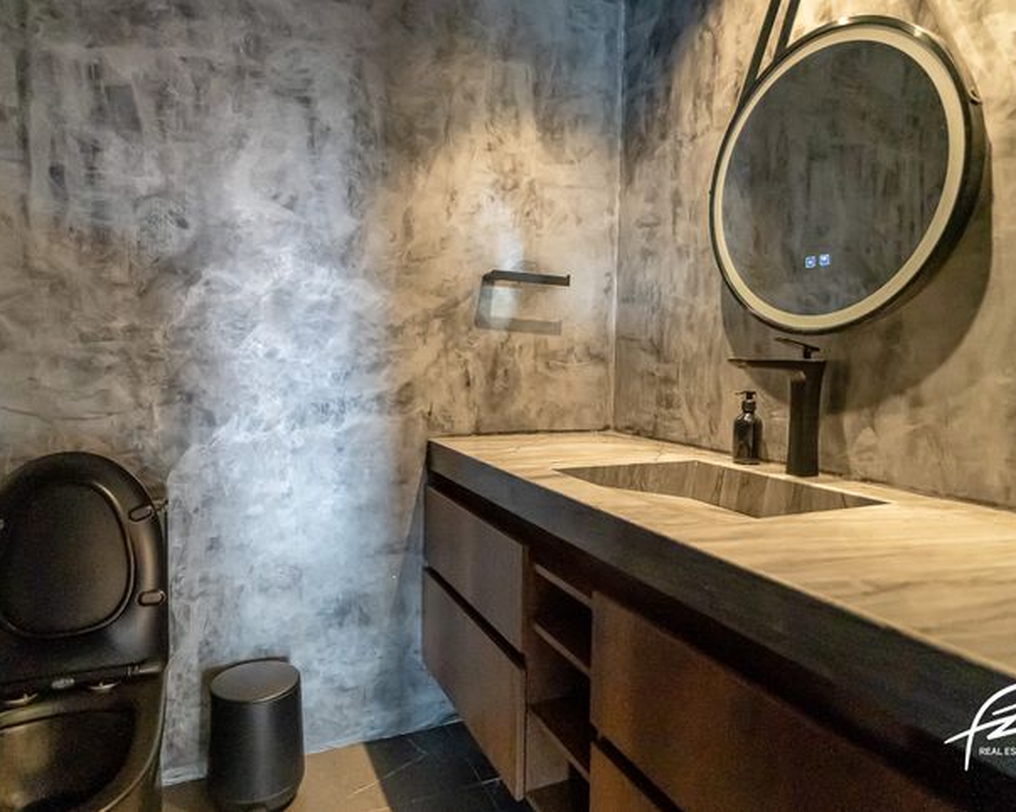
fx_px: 631
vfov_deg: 65.5
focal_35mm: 21
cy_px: 393
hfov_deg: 77.6
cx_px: 494
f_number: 1.8
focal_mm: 16
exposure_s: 1/1600
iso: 6400
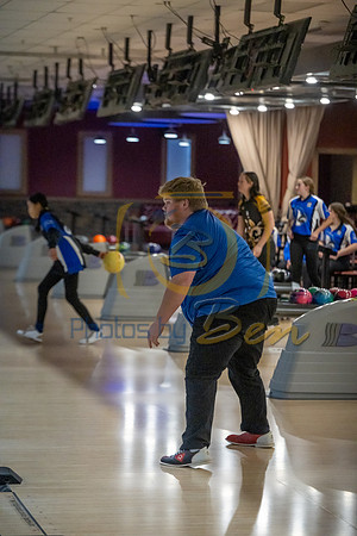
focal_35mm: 115
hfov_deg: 11.9
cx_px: 178
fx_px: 1710
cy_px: 268
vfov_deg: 17.8
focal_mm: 115
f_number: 3.5
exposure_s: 1/800
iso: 4000
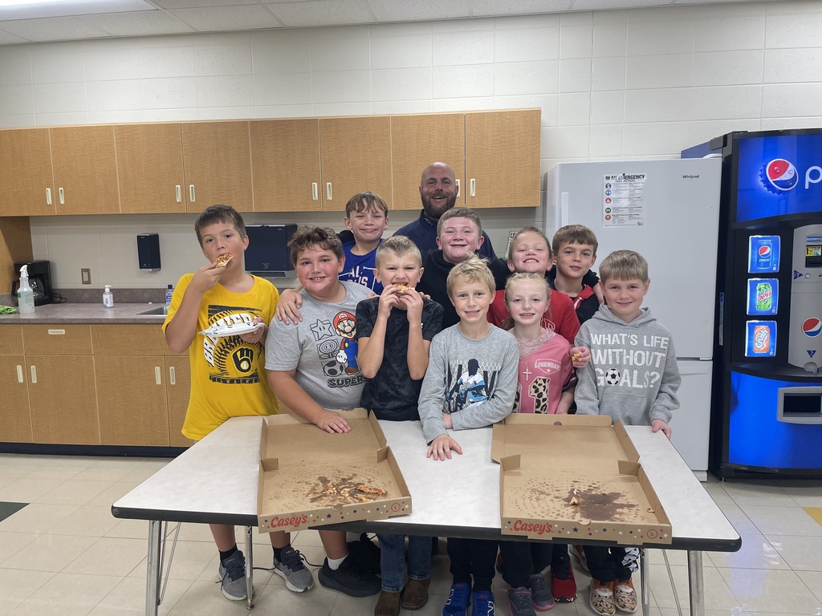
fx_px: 617
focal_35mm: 26
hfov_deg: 67.3
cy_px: 308
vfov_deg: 53.1
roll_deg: +1.1
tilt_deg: -8.3
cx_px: 411
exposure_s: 1/100
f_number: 1.6
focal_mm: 4.2
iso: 100
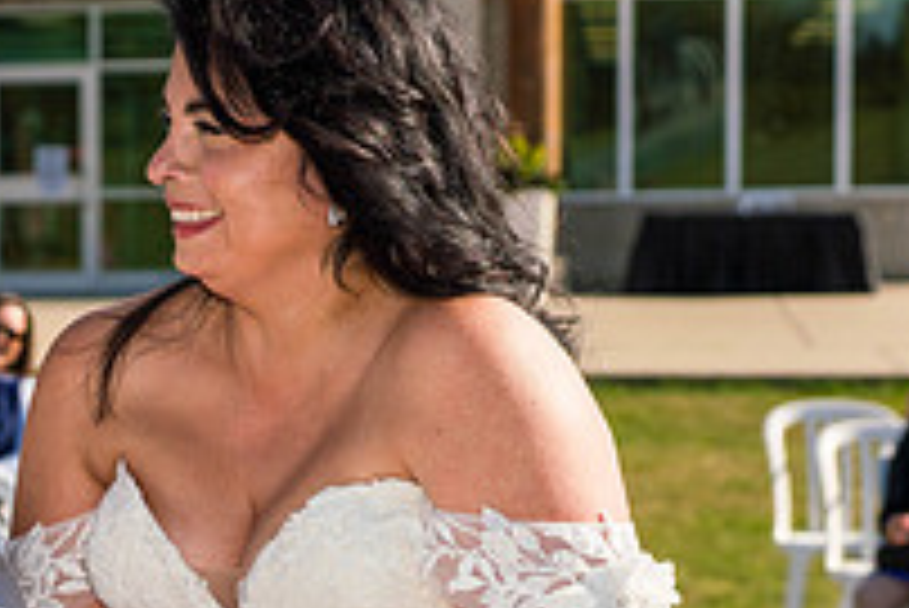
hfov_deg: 14.5
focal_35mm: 138
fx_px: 3487
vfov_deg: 9.9
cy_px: 660
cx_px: -130
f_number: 4
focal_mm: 48
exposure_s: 1/2500
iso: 250
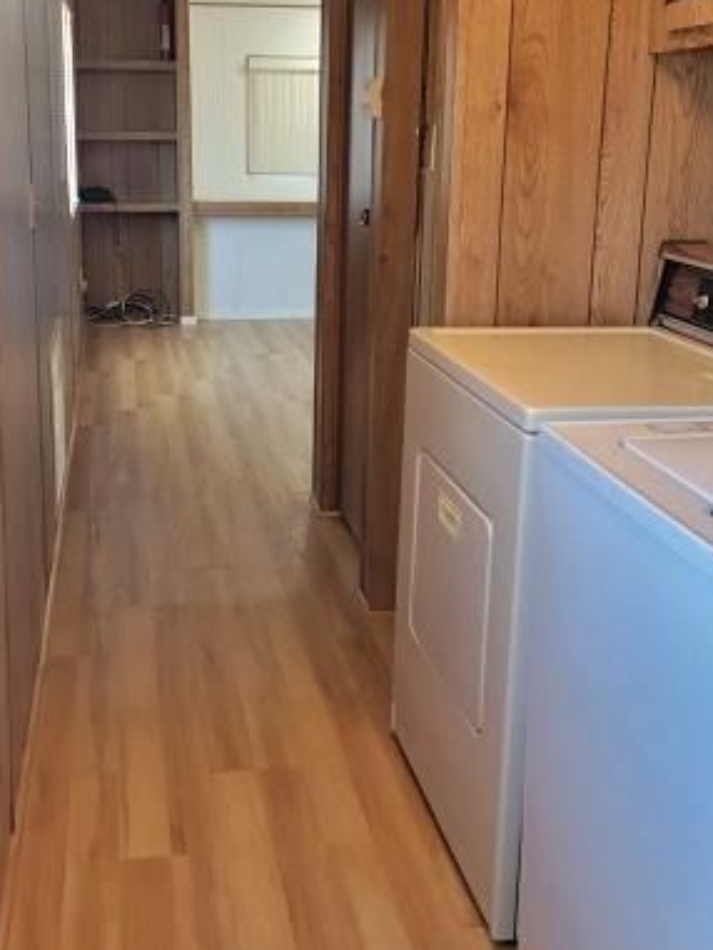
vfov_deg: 40.4
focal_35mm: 47
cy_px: 424
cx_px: 309
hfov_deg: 30.9
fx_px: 1290
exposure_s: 1/40
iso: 160
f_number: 2
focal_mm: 5.9
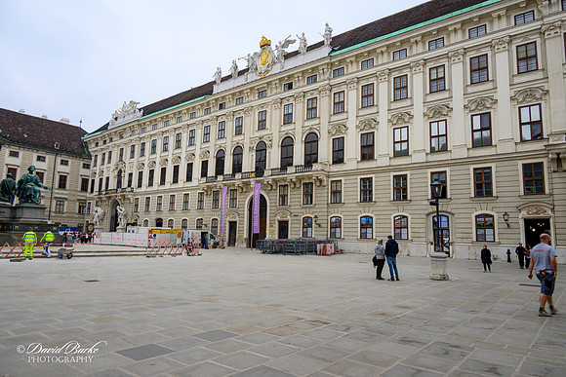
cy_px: 188
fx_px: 377
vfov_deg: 53.2
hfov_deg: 73.7
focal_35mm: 24
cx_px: 283
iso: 100
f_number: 8
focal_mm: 24
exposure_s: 1/50
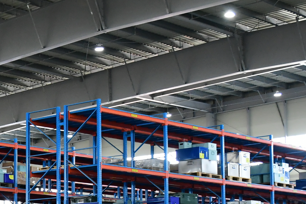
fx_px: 833
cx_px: -60
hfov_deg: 19.6
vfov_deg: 13.8
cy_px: 203
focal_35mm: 98
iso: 2000
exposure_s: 1/160
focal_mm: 22
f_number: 4
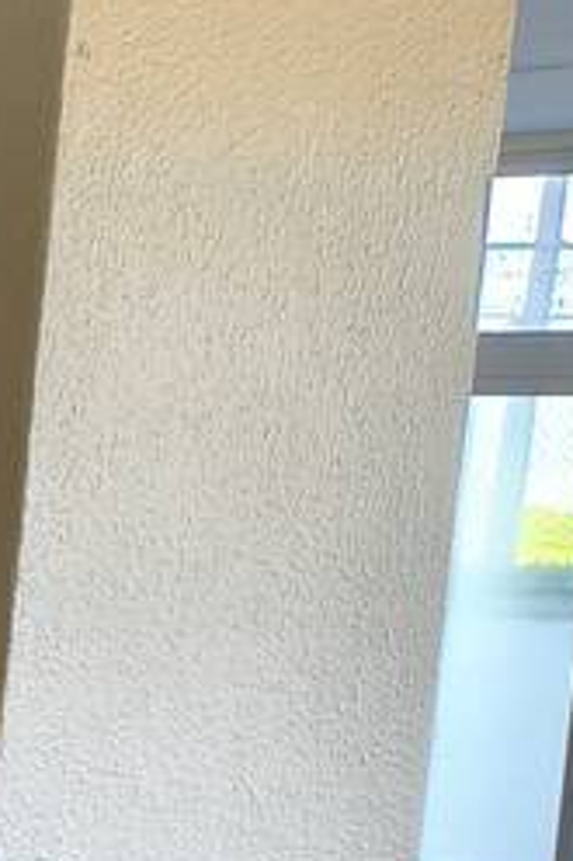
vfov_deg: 12.7
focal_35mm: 157
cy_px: 1059
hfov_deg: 6.7
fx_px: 3753
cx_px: -1771
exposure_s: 1/59.9
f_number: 1.5
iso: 400
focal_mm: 4.94
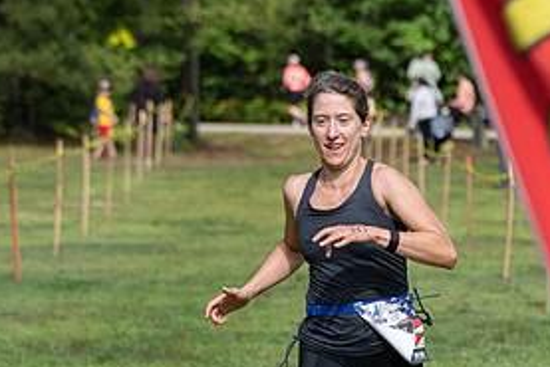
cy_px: 318
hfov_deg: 7.8
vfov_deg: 5.2
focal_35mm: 262
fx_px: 4005
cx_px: 566
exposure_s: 1/1000
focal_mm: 125
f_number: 5
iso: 200
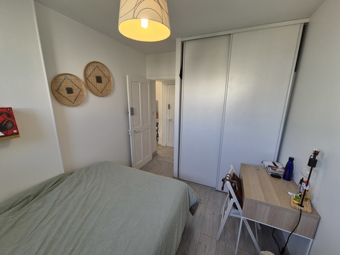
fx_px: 128
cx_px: 170
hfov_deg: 106.2
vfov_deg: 89.9
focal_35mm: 13
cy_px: 128
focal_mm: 2.2
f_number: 2.2
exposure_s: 1/100
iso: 50
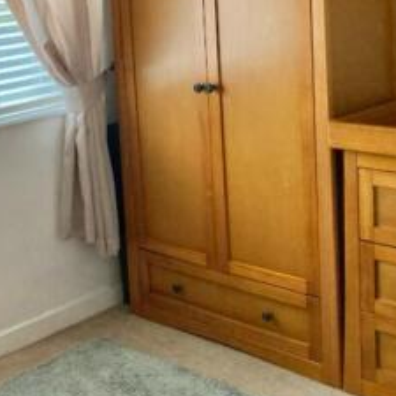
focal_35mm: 64
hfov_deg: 26.3
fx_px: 828
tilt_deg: -9.2
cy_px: 115
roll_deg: +3.1
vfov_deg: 26.6
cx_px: 71
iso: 320
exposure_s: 1/50
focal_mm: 3.99
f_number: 1.8
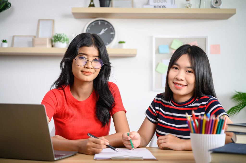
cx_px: 123
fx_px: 410
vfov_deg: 22.6
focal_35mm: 60
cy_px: 82
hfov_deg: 33.4
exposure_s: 1/100
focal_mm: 60
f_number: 2.8
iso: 200
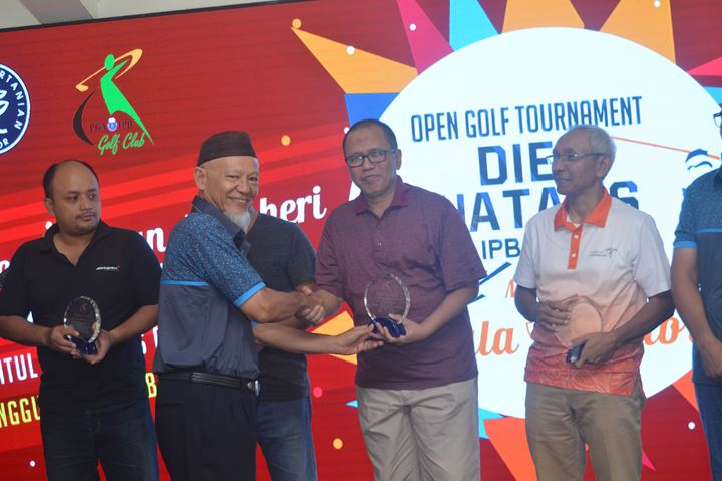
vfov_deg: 28.0
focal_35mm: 48
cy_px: 240
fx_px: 962
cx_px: 361
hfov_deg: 41.1
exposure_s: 1/60
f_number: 5.6
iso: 400
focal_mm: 32
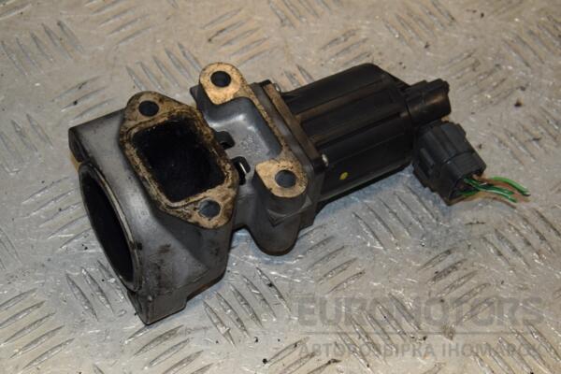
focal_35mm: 87
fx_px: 1356
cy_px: 187
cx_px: 280
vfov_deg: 15.7
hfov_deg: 23.4
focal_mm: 58
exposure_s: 1/200
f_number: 9
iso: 800
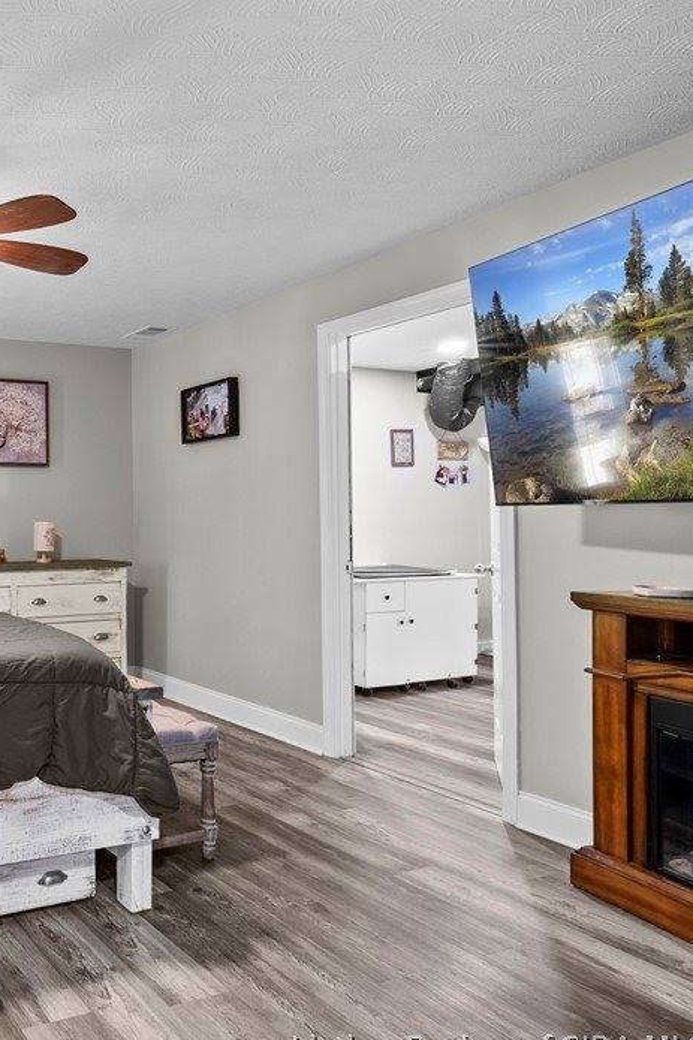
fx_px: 722
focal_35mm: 25
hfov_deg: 41.2
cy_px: 530
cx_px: -65
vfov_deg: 71.5
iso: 500
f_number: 11
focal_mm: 16
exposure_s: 2
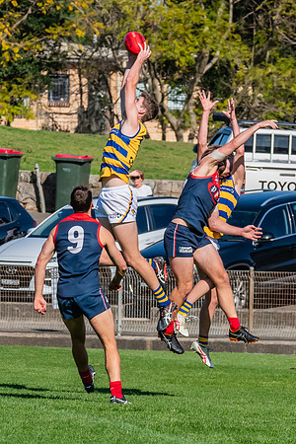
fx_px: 6852
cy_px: 198
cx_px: 139
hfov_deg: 2.5
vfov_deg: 3.7
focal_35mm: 556
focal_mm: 240
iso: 800
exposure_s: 1/1600
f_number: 11
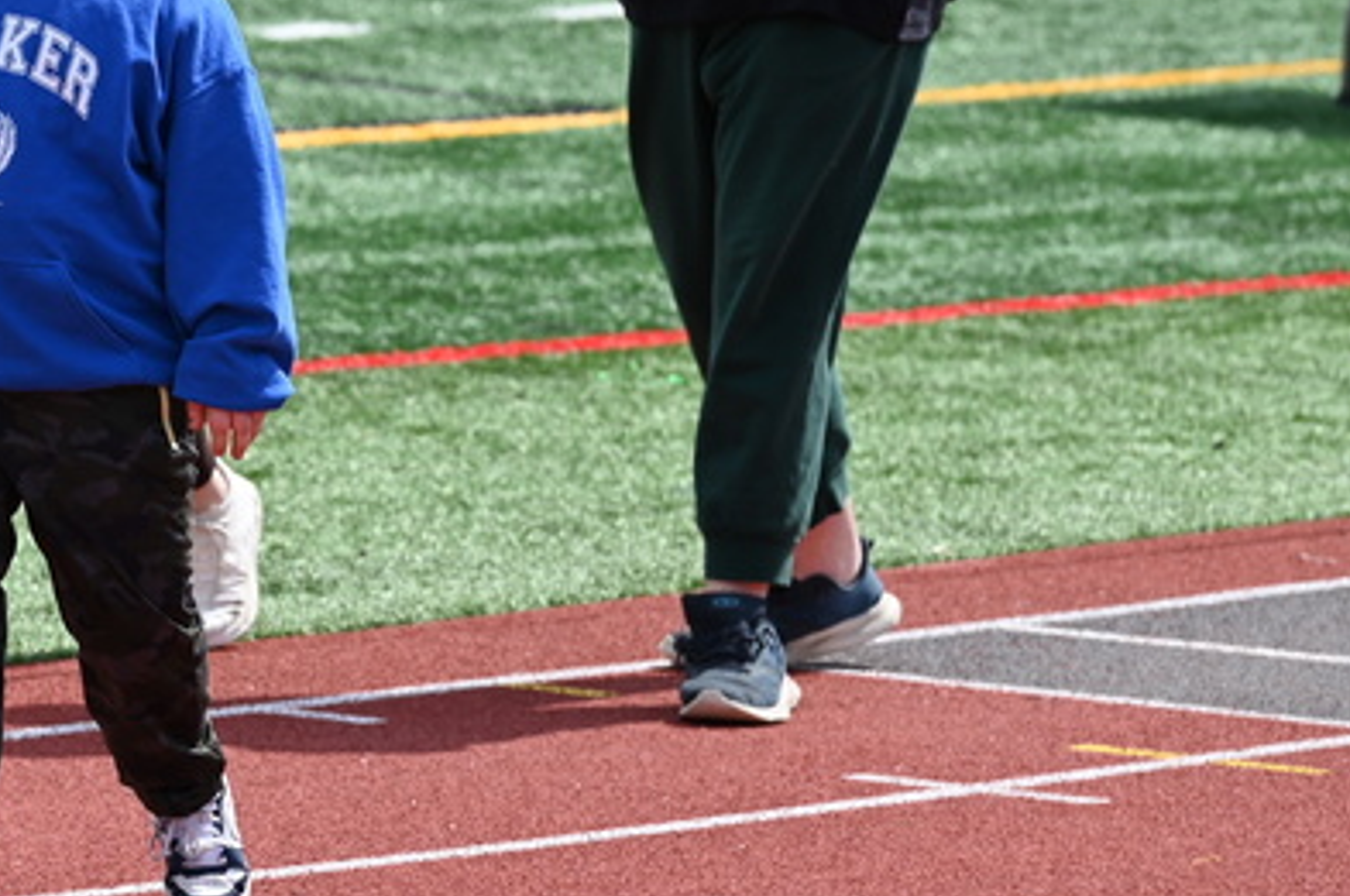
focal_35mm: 521
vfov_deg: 2.6
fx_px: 19513
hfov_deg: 4.0
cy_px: 26
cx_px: -244
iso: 100
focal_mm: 200
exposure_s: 1/500
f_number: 5.6
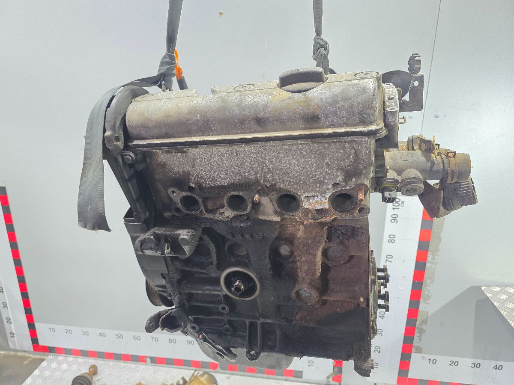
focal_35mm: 23
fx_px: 342
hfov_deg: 73.9
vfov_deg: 58.9
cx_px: 257
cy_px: 192
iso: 500
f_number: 1.7
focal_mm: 6.3
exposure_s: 1/100
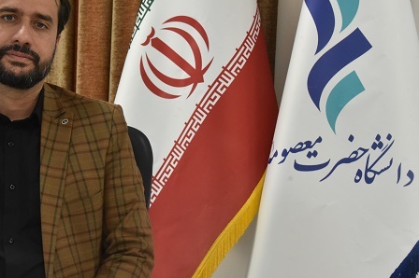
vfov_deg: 14.8
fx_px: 1070
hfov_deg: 22.1
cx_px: 137
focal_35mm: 92
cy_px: 109
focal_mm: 62
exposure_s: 1/100
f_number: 9
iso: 6400
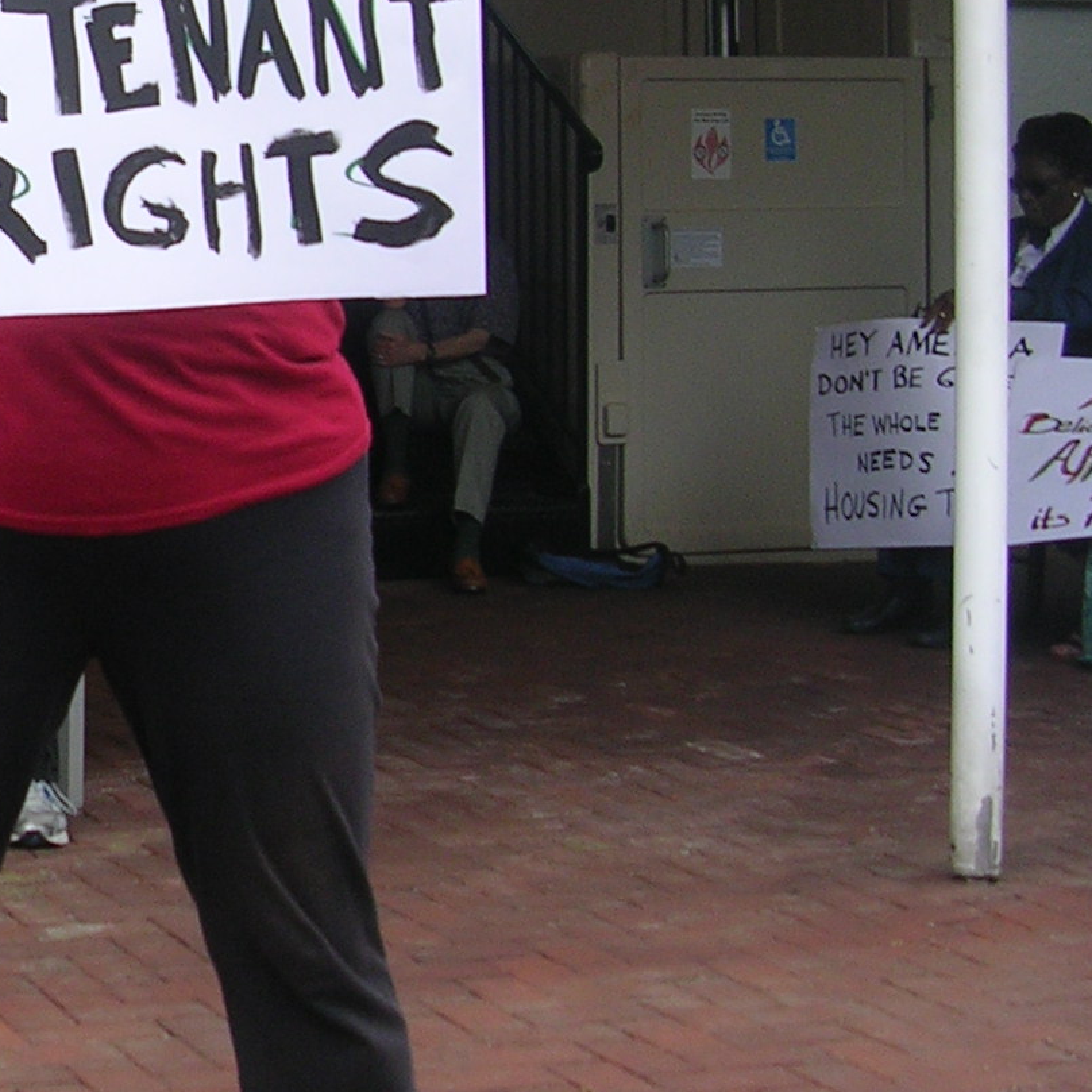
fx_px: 3034
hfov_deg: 19.1
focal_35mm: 85
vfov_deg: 20.3
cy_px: 283
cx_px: -258
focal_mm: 5.8
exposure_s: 1/253
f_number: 2.8
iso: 50
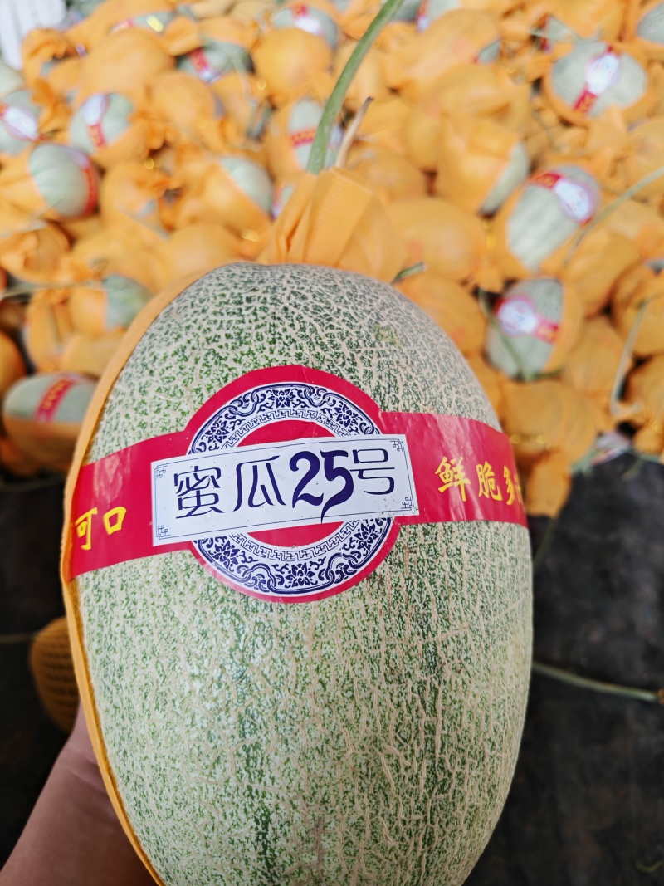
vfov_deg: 71.6
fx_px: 614
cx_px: 332
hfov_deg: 56.8
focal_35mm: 24
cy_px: 443
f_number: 1.95
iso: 100
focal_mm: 5.52
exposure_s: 1/100
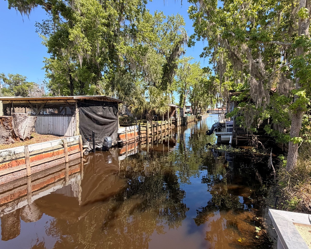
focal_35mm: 17
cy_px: 121
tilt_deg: -3.0
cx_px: 181
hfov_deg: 88.8
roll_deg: +0.1
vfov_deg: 77.0
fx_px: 156
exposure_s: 1/502
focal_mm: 2.22
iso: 50
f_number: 2.2
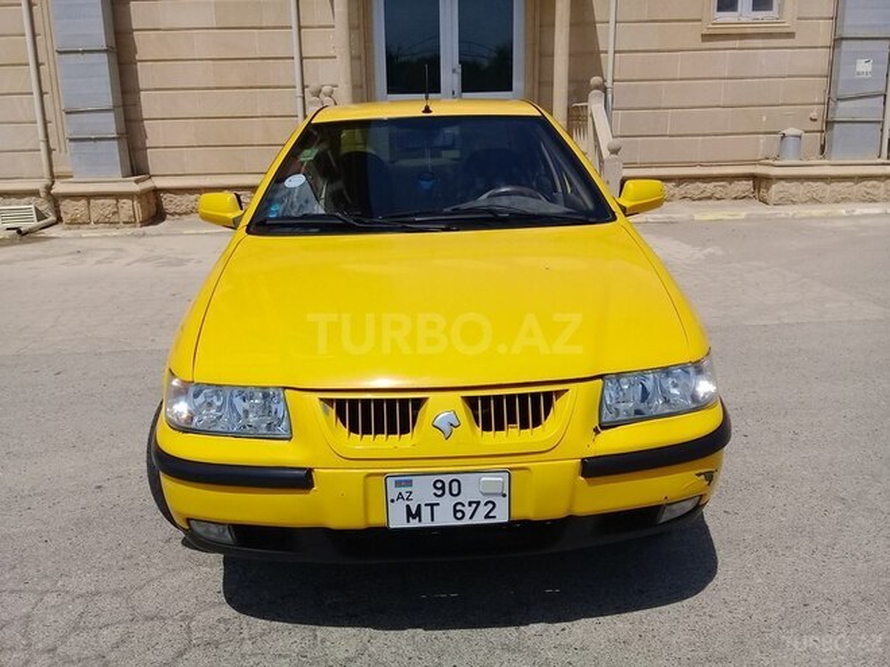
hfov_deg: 58.4
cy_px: 334
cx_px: 445
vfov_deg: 45.4
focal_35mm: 31
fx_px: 797
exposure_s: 1/2985
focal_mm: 3.3
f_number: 2.2
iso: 50
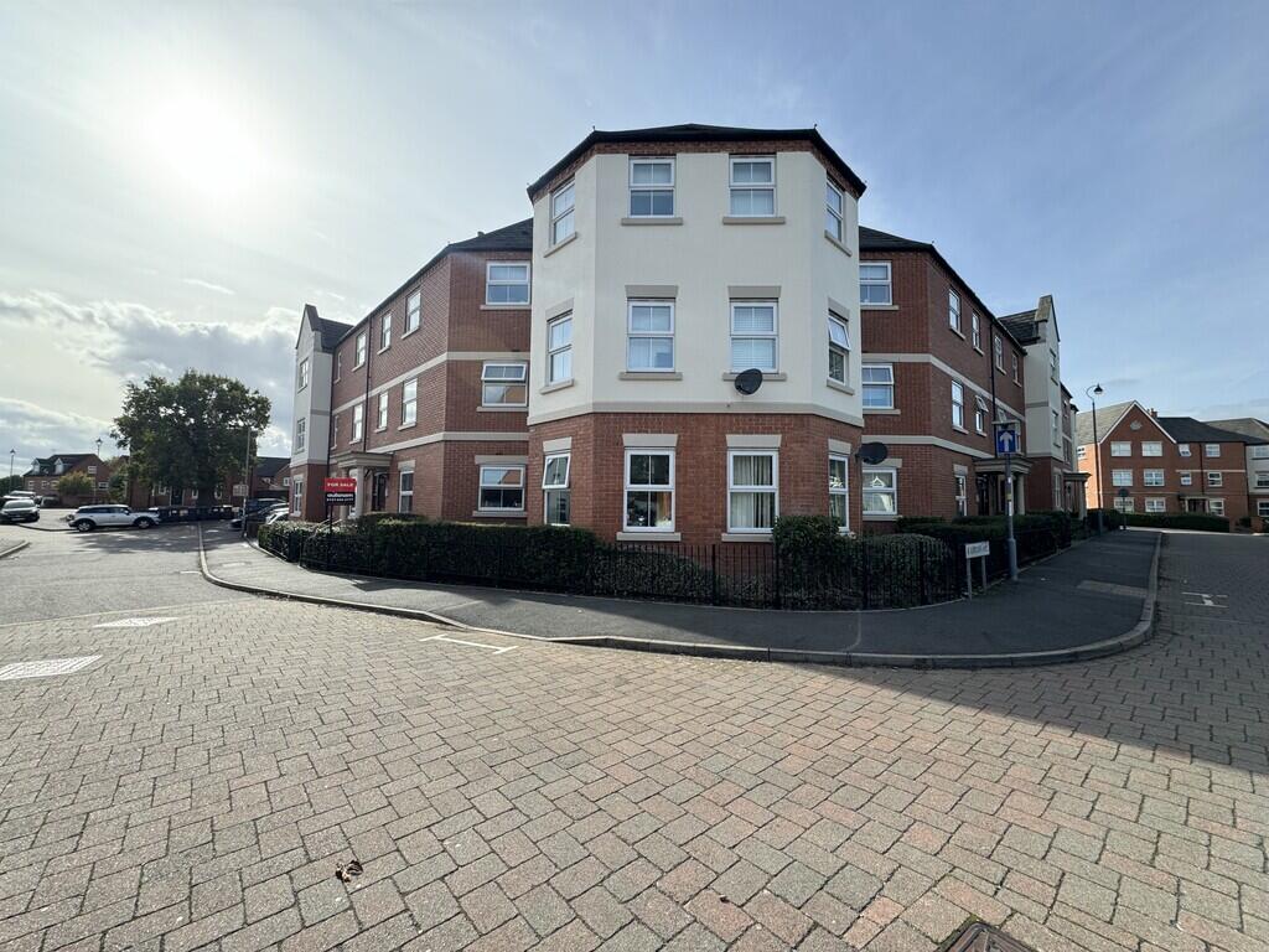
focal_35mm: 14
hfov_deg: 102.1
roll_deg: -0.5
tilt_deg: +2.1
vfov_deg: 85.7
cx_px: 634
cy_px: 476
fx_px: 513
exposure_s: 1/720
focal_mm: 2.22
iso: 40
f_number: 2.2
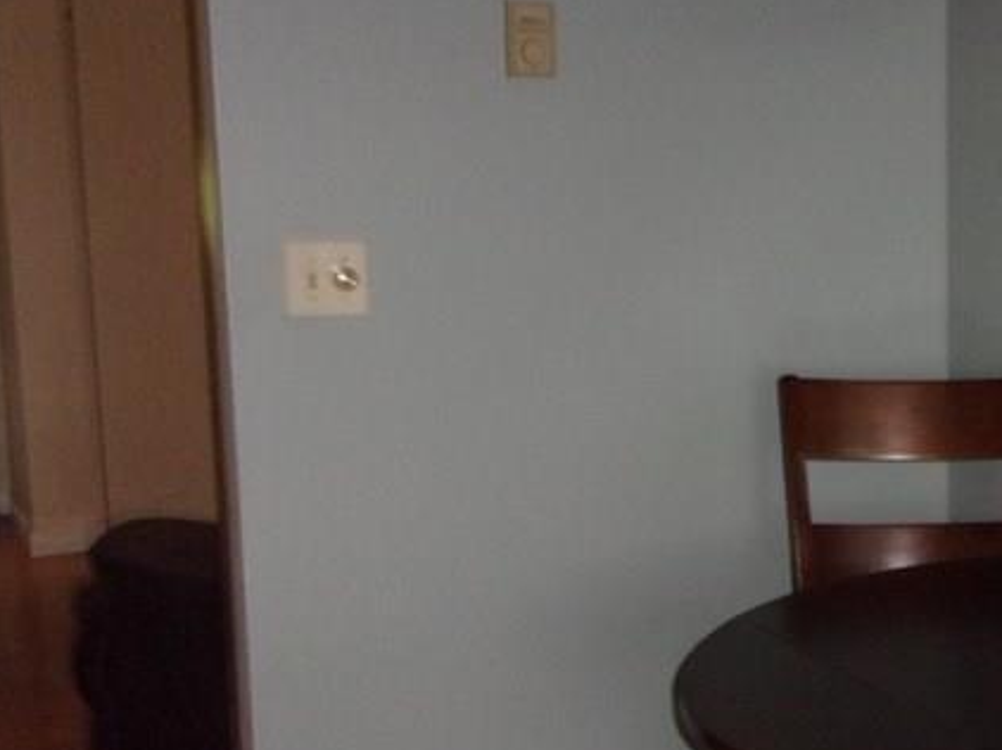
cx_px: 1154
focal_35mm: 68
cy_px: 406
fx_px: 1967
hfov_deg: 26.0
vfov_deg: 21.6
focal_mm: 5.1
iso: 320
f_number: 3.9
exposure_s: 1/34
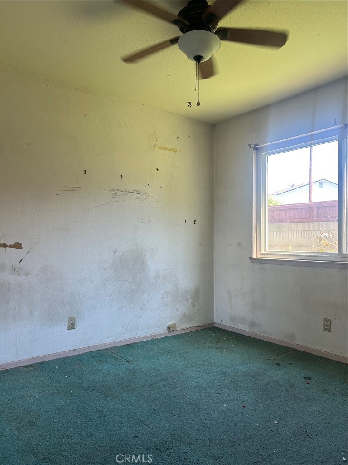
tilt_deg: +0.9
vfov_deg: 67.3
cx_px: 174
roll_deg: -1.0
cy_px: 232
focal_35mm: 26
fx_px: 349
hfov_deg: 53.1
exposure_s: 1/120
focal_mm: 5.7
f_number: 1.5
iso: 80
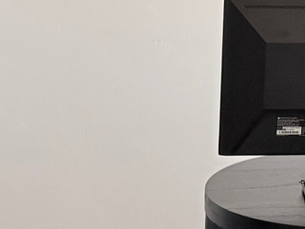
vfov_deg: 8.8
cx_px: 533
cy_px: -76
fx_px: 1463
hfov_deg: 11.2
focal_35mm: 166
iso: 125
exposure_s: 1/120
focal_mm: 5.96
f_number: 1.6
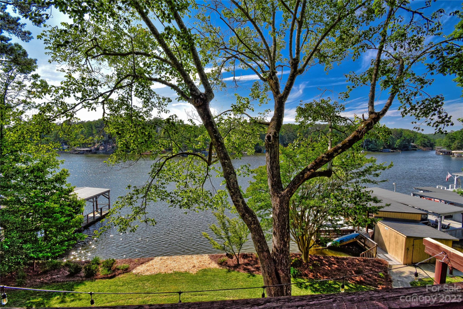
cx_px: 232
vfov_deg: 77.3
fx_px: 193
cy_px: 154
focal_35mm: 15
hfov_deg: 100.4
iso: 400
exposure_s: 1/500
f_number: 11
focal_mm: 10
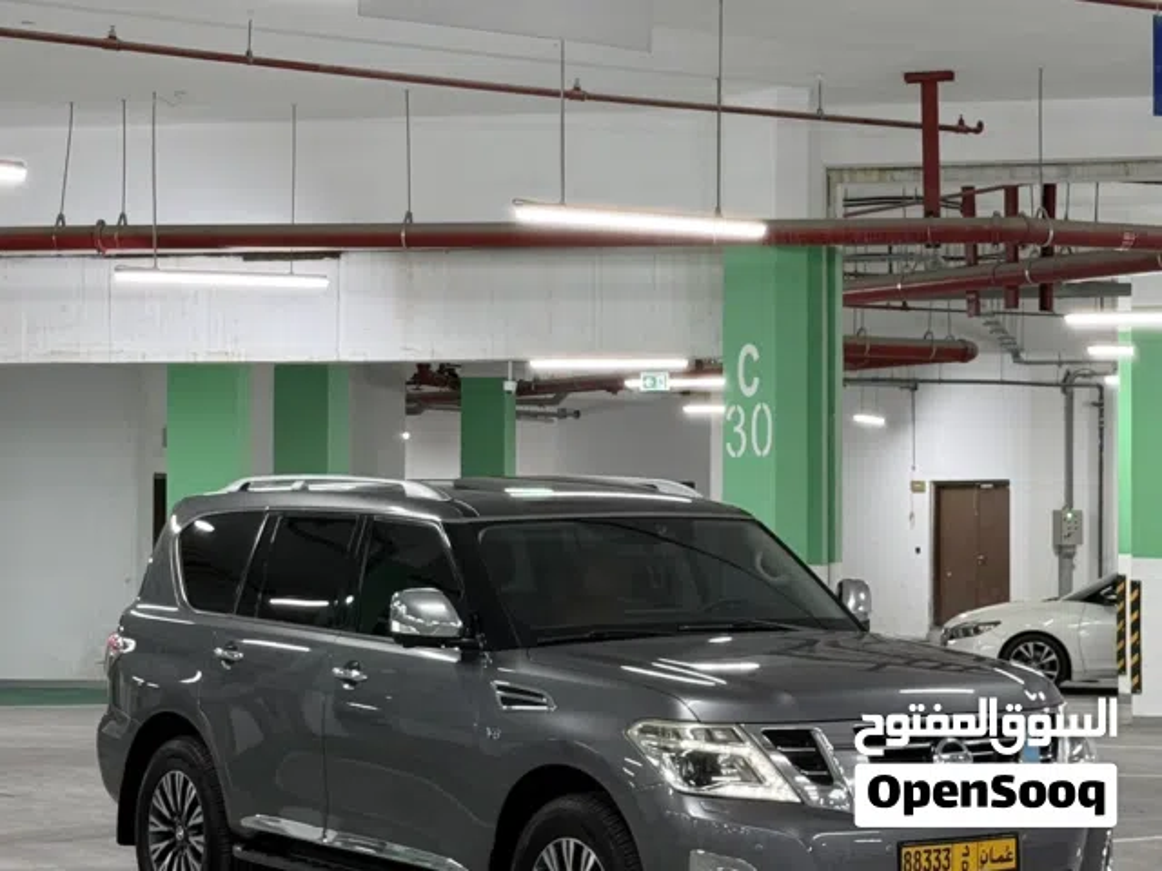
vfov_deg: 38.7
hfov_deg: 50.1
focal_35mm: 37
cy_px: 436
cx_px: 581
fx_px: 1242
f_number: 1.78
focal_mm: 6.76
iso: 200
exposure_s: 1/33
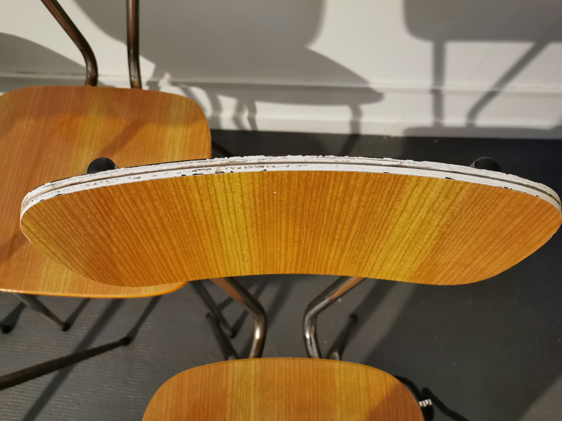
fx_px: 438
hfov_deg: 65.3
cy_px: 210
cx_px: 281
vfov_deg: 51.4
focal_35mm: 27
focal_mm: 5.58
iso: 800
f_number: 1.8
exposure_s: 1/20
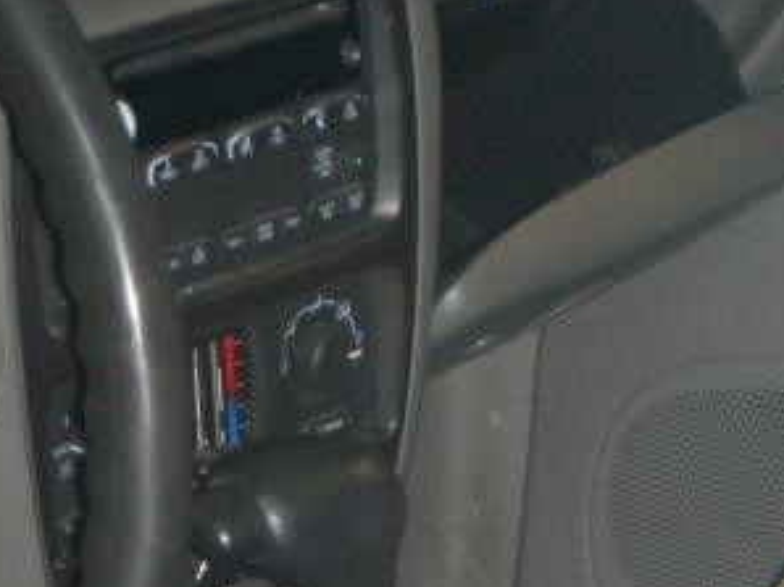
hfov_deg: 12.0
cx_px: 45
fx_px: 3711
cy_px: 358
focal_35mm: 164
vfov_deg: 9.0
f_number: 4
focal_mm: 10.1
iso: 200
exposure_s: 1/120
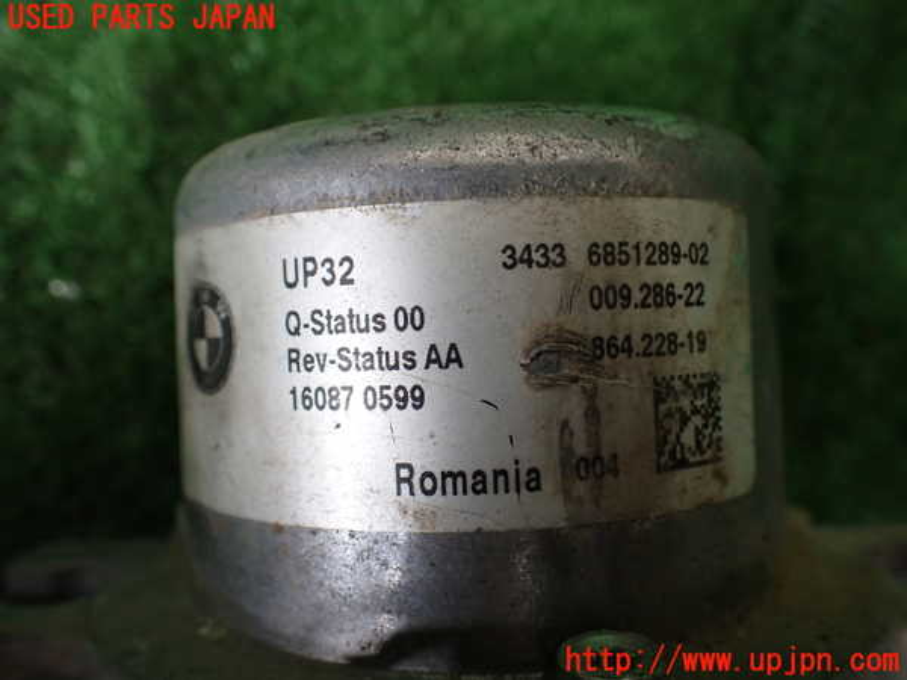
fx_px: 786
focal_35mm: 30
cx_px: 454
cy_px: 340
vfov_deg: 46.8
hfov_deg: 60.0
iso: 250
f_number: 2.3
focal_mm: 5.4
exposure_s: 1/125
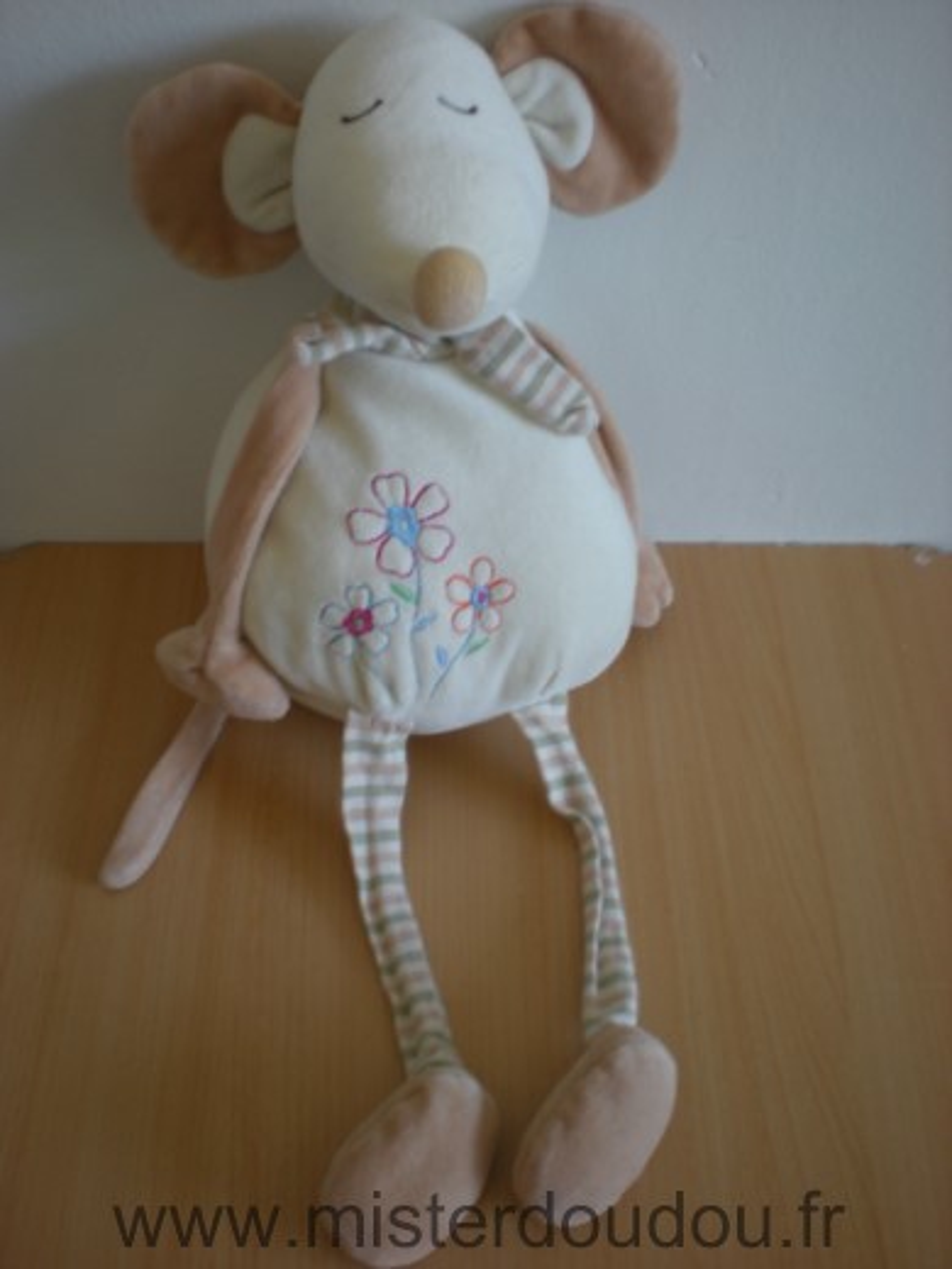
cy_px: 634
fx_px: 1393
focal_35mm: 38
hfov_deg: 37.7
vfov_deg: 49.0
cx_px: 476
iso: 64
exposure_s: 1/13.2
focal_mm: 6.3
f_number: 3.1
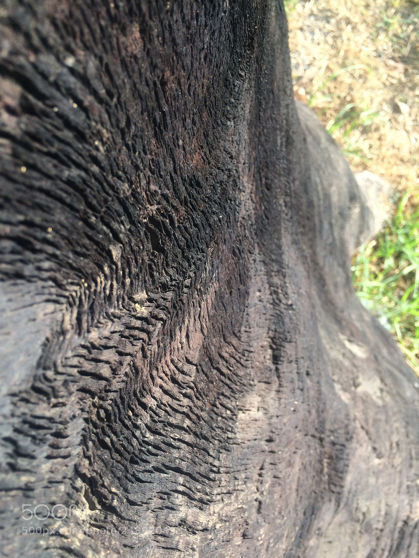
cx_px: 210
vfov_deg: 61.7
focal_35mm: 29
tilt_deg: -70.6
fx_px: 468
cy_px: 279
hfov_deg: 48.2
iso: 32
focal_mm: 4.15
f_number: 2.2
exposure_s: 1/360
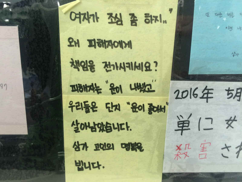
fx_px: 203
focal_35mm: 29
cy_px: 91
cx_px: 121
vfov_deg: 48.2
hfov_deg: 61.7
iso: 64
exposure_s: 1/30
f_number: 2.2
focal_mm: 4.15
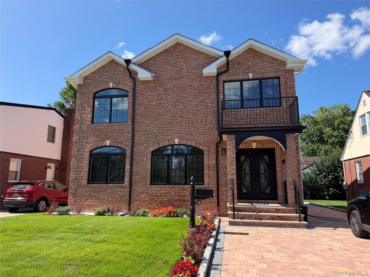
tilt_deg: +9.3
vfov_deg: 56.8
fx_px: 257
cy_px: 138
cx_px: 185
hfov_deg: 71.6
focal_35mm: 24
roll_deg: +0.0
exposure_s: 1/2525
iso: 80
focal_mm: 6.76
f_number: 1.78
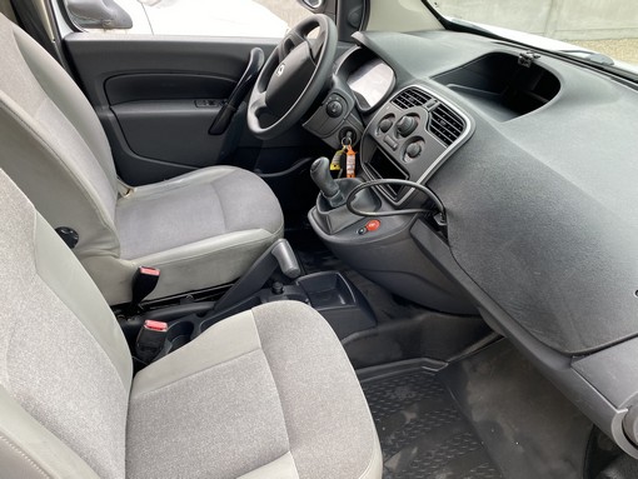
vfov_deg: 53.1
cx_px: 319
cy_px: 240
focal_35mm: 26
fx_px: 479
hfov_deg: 67.3
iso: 40
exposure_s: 1/122
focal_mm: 4.25
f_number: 1.8
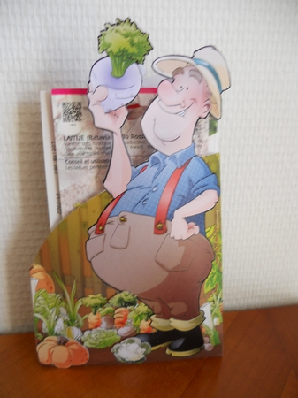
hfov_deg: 51.3
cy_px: 199
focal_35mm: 27
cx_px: 149
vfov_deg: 65.4
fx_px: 310
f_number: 3.2
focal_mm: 4.9
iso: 80
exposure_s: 1/30
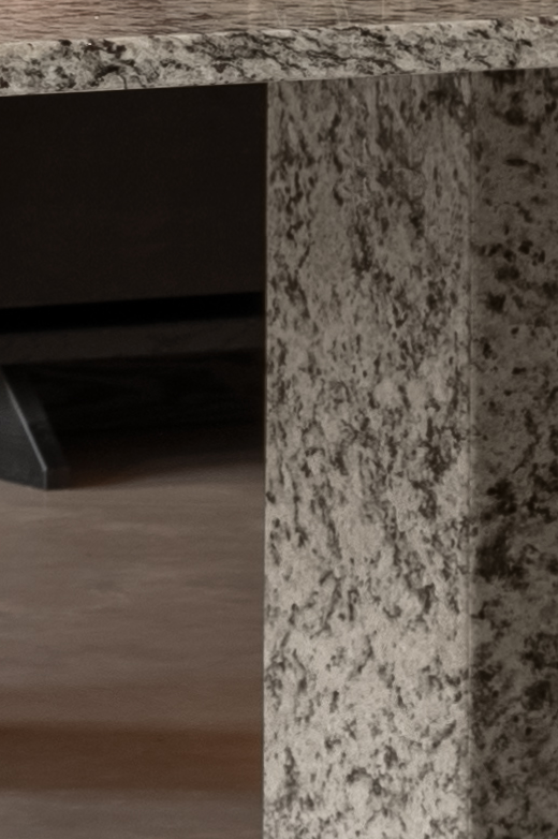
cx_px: -990
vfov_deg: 4.6
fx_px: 10271
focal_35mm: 441
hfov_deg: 3.1
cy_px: -983
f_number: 13
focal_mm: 57
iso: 320
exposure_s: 1/15
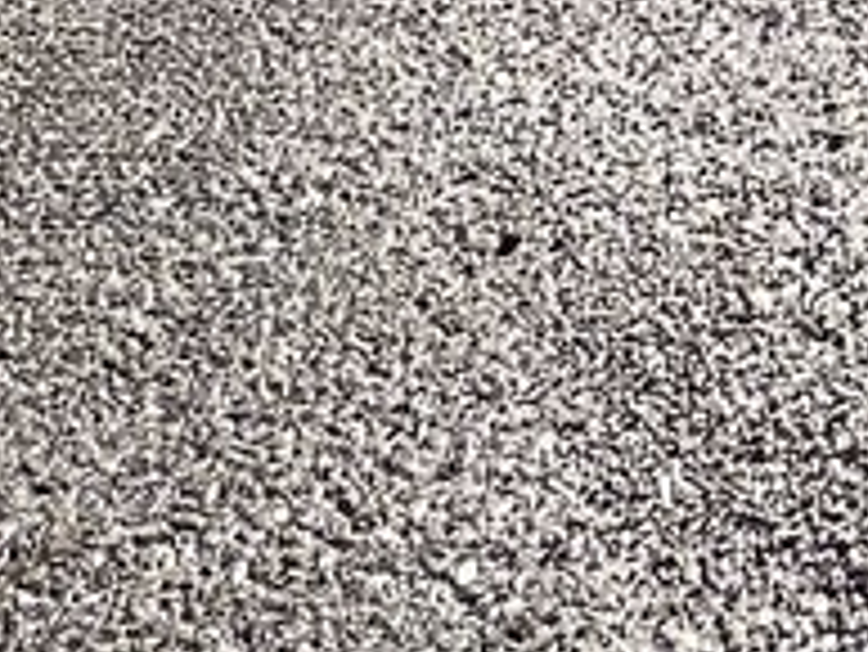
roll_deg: -0.9
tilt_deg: -5.5
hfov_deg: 17.3
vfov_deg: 9.9
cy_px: -1493
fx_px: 2434
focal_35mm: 97
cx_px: 1466
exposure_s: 1/1054
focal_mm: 1.57
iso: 32
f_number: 1.8
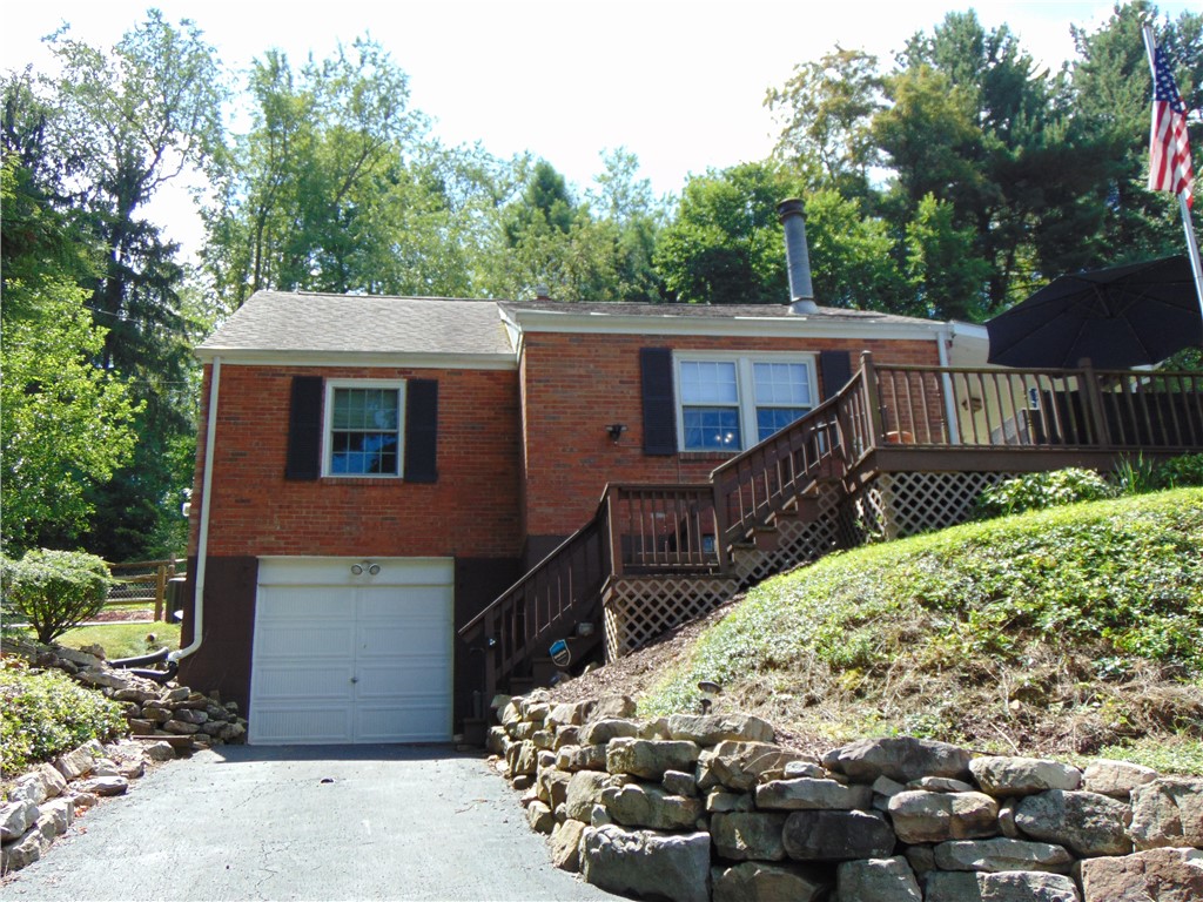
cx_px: 602
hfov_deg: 55.4
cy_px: 451
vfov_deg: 42.9
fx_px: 1147
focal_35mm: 33
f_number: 3.2
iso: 80
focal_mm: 5.8
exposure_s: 1/400
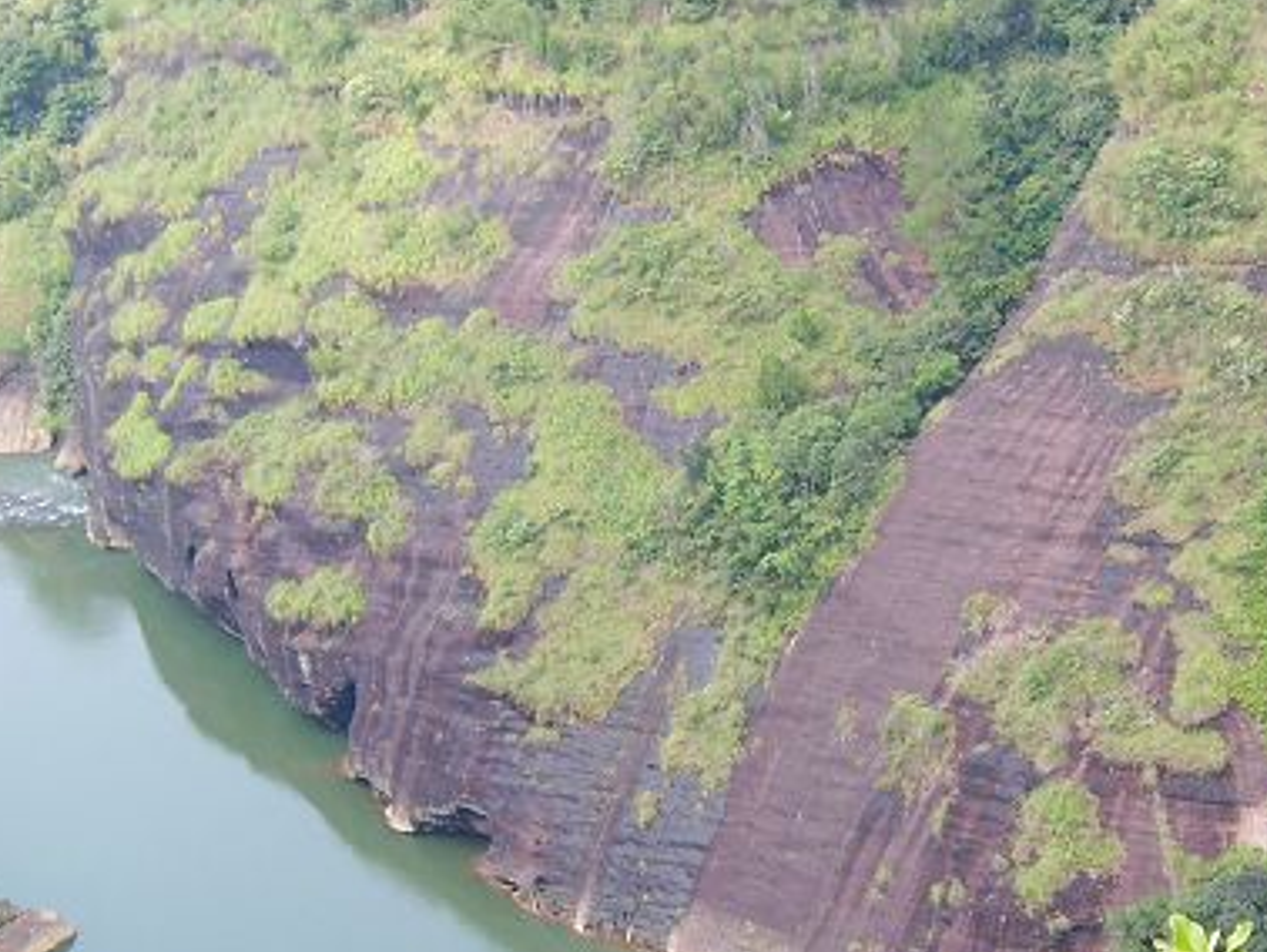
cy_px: 867
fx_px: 3662
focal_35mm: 100
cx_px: 560
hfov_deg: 19.6
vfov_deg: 14.6
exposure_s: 1/65
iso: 50
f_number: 4.9
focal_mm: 14.04
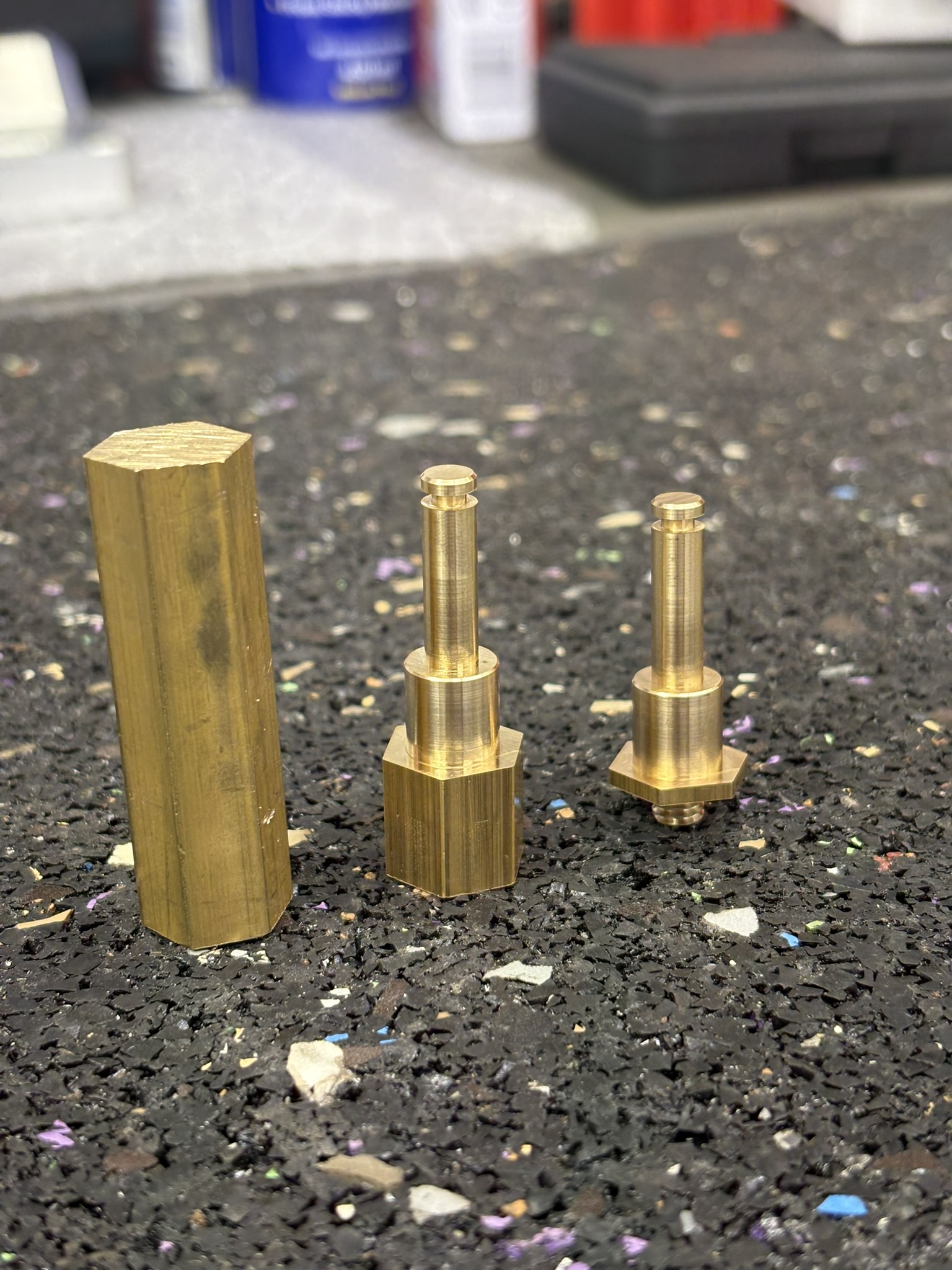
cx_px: 476
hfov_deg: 28.0
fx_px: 1907
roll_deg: +1.1
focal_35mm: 52
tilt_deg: -23.1
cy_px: 635
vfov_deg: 36.8
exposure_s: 1/50
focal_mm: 5.96
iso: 80
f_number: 1.6
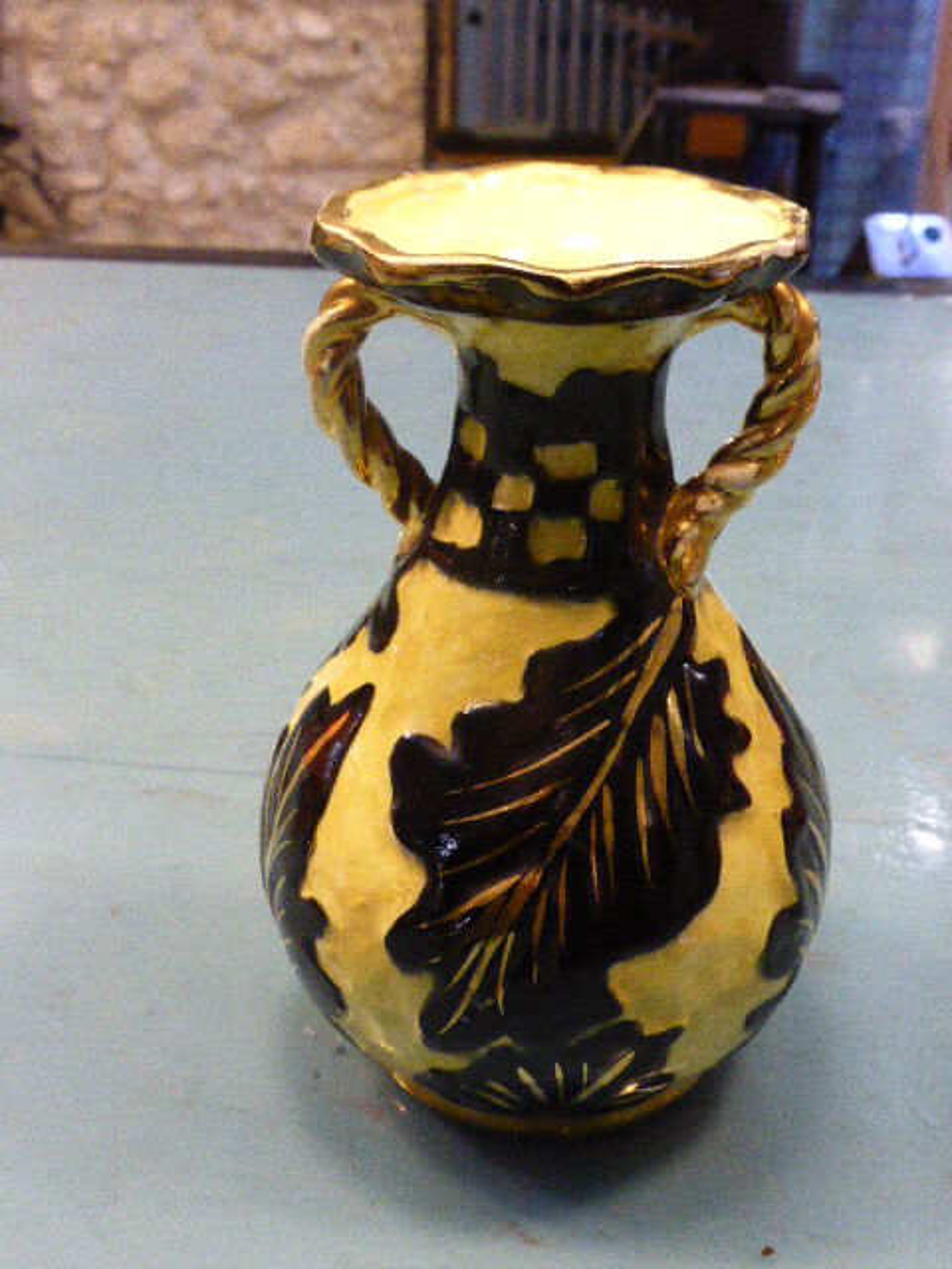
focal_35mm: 46
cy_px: 634
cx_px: 476
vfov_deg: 41.2
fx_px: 1687
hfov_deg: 31.5
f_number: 4.1
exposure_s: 1/30
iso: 1600
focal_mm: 7.9
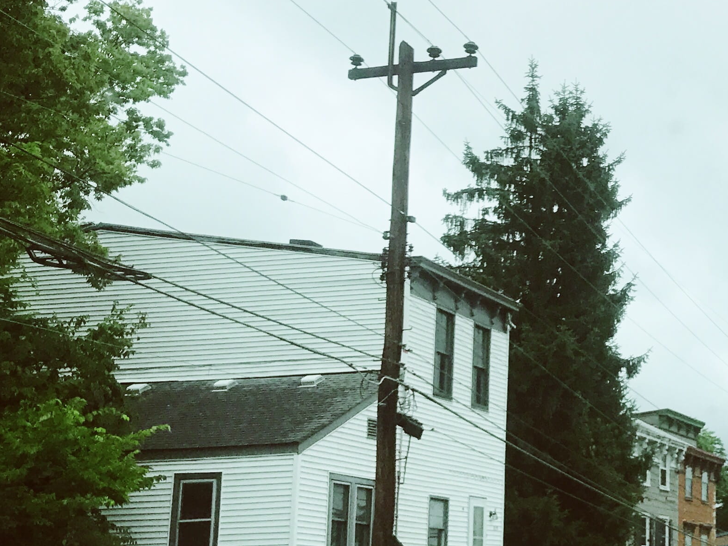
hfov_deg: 24.5
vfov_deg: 20.4
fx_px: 1514
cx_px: 868
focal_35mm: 72
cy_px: 288
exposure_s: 1/3195
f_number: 1.8
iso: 20
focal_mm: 3.99
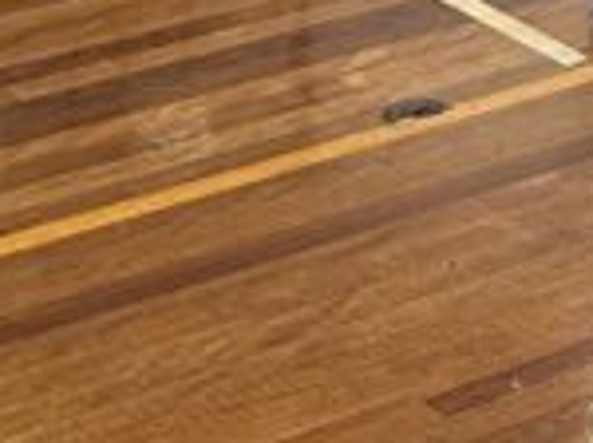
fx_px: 2805
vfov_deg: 8.0
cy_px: -783
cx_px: 996
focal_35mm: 164
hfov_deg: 11.4
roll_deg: -1.3
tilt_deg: -3.9
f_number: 1.78
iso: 160
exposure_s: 1/121
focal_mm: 6.86
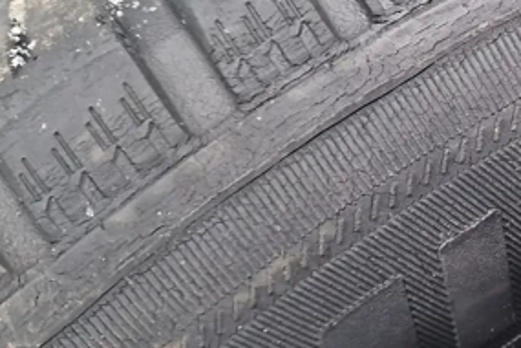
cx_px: 720
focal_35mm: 84
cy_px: 93
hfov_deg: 21.3
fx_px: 1216
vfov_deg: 16.2
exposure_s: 1/180
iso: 50
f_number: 1.8
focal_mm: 6.4
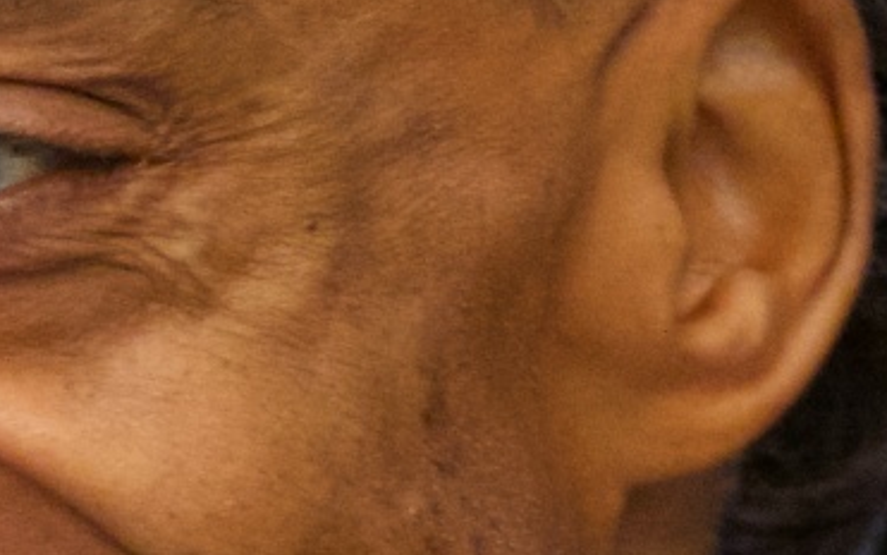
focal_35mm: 1354
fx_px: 32736
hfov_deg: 1.6
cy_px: 919
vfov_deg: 1.0
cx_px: 131
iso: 6400
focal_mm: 200
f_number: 4
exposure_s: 1/80
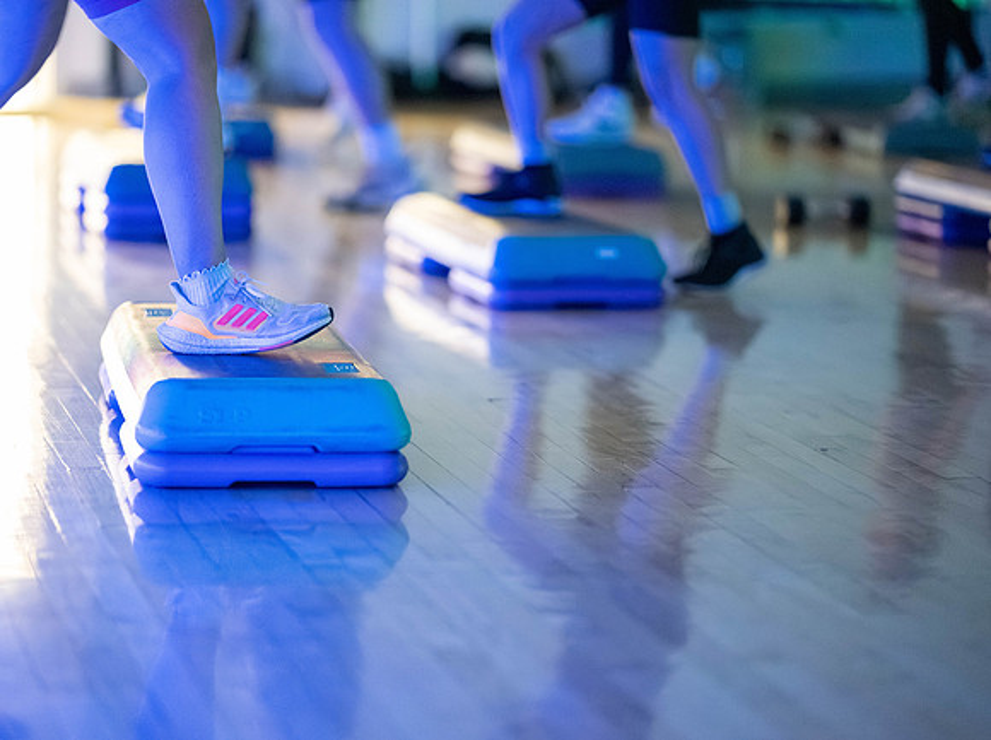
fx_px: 3239
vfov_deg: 13.0
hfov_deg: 17.4
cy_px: 370
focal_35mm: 113
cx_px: 436
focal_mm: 105
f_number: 1.4
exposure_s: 1/125
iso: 12800
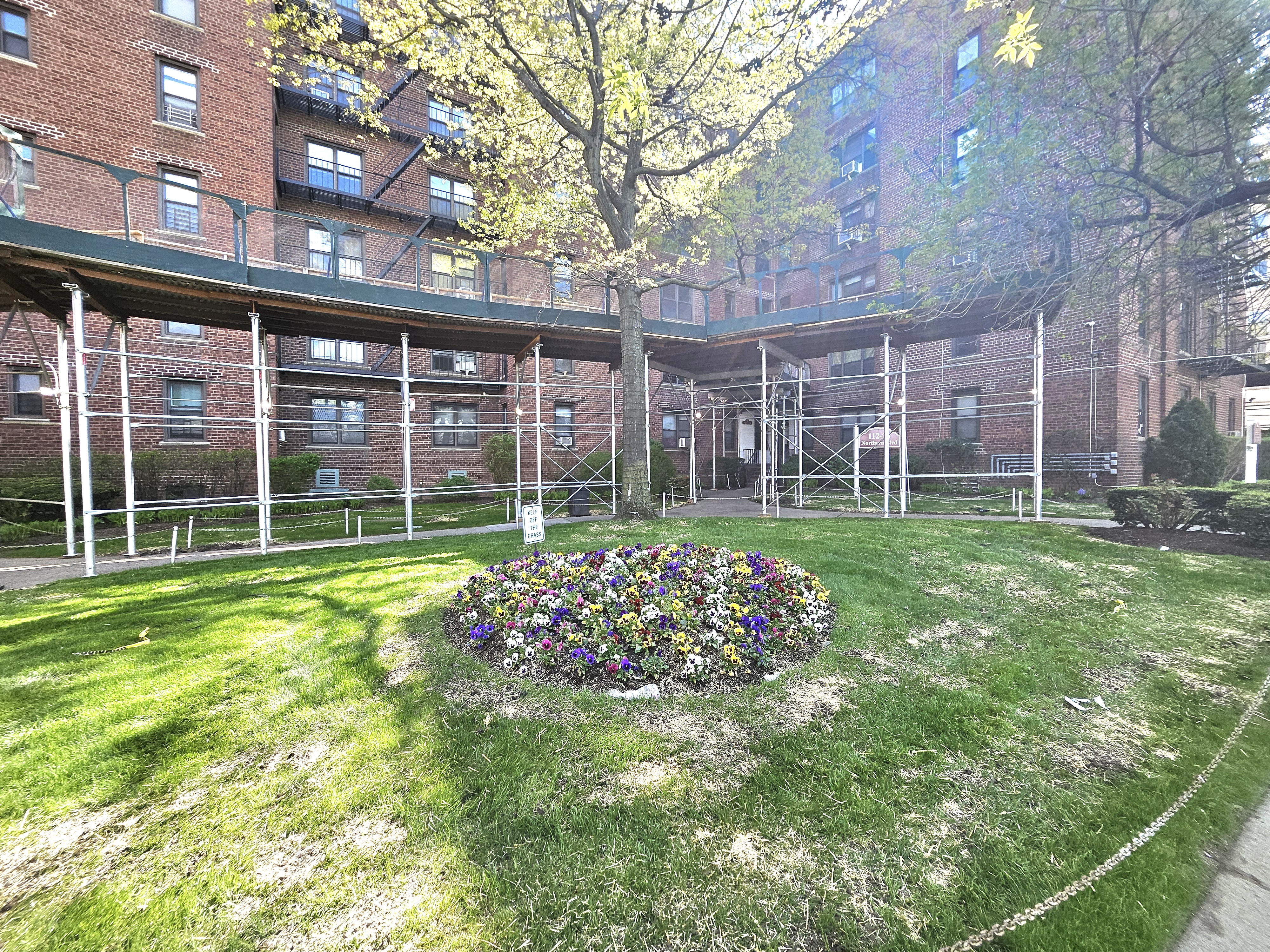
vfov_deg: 89.9
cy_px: 476
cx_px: 635
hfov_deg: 106.2
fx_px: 477
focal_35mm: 13
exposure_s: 1/145
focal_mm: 1.7
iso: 32
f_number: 2.2
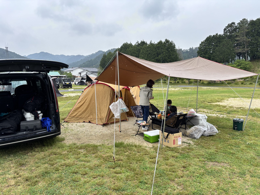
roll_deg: -0.3
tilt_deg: -2.5
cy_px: 98
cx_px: 130
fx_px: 195
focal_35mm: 26
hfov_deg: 67.3
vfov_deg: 53.1
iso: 50
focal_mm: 5.96
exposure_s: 1/675
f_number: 1.6
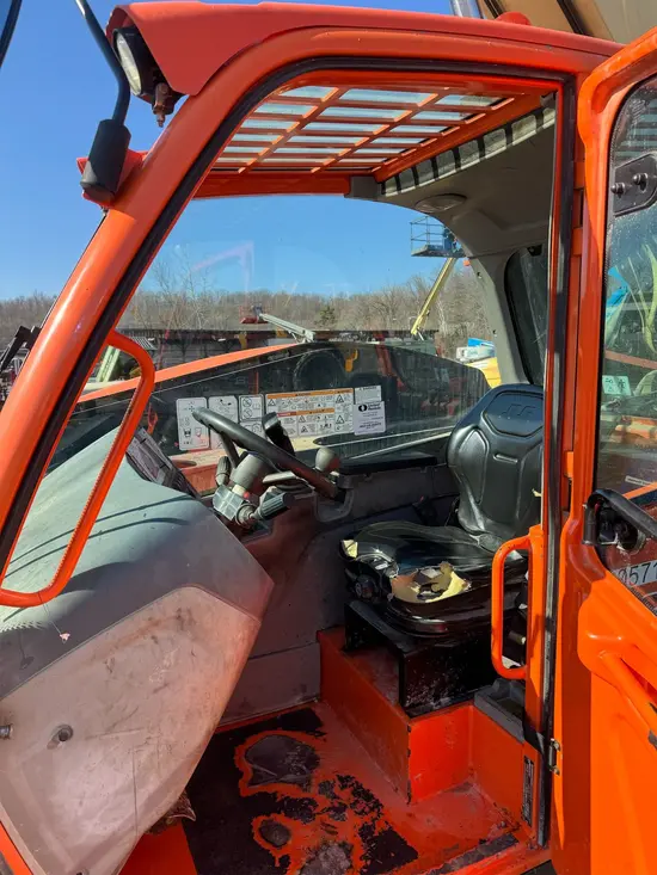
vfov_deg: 71.6
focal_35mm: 24
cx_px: 328
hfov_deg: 56.8
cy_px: 438
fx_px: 607
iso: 80
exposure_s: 1/1395
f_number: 1.78
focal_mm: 6.76
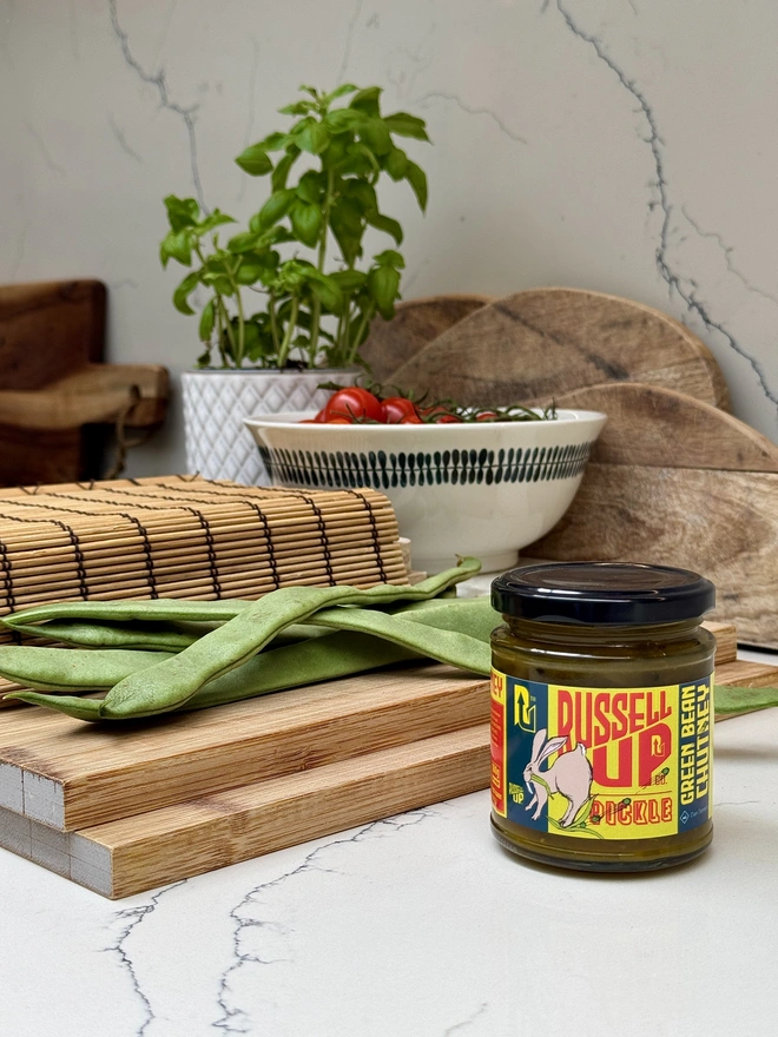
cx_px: 389
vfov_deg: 39.7
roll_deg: +0.8
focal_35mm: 48
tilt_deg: -6.3
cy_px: 518
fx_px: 1438
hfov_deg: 30.3
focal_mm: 6.76
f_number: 1.78
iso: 64
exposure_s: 1/221
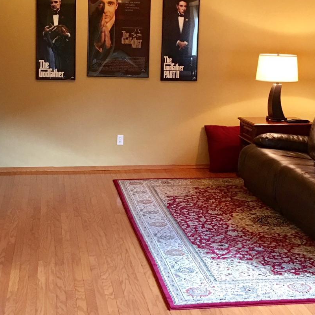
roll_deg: -1.3
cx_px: 168
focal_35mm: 64
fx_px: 659
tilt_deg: -6.3
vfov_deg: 26.8
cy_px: 118
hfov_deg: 26.9
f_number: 2.2
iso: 80
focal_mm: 4.15
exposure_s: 1/15
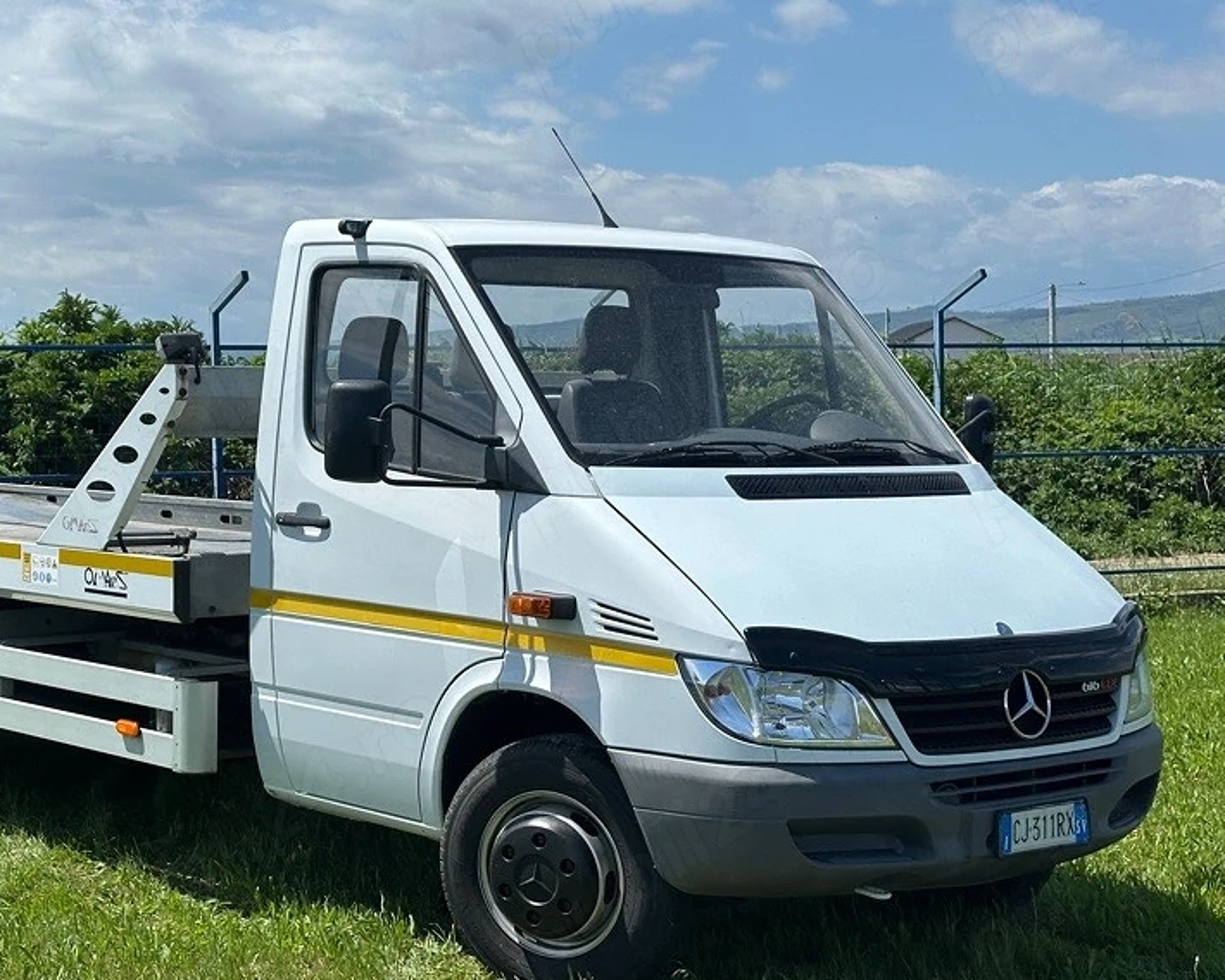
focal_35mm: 66
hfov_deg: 28.5
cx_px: 369
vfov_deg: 23.1
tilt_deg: +0.8
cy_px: 399
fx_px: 2393
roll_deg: +1.2
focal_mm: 6.86
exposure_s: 1/5882
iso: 64
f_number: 1.78
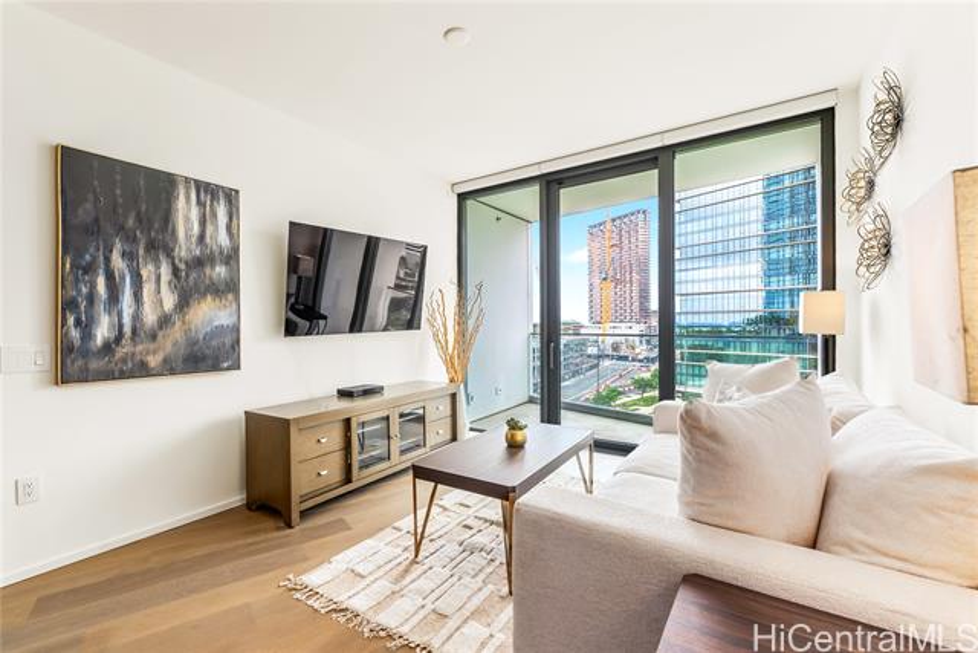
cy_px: 326
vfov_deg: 81.2
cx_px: 489
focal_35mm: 14
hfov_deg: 104.2
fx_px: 380
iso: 125
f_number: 7.1
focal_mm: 14
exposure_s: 1/25
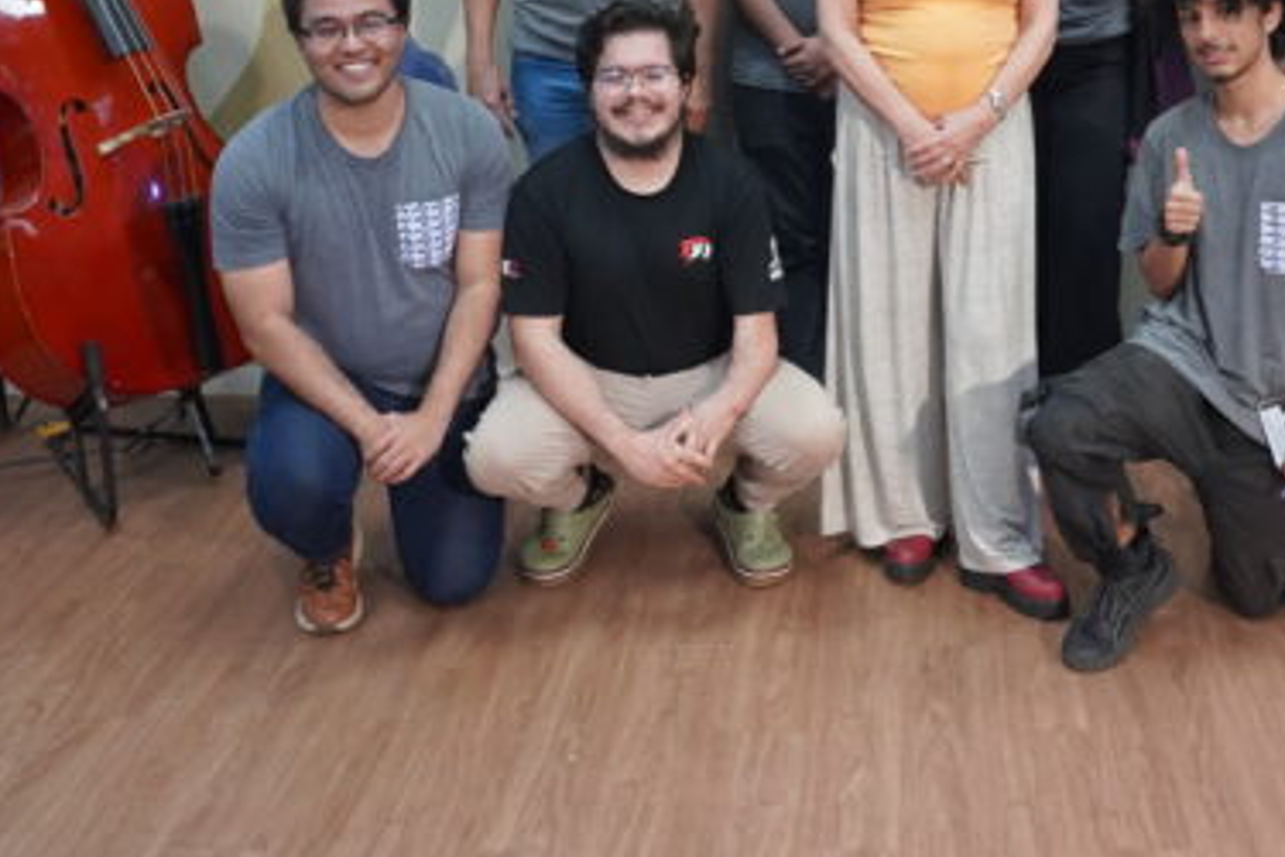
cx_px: 922
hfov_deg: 40.3
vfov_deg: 27.3
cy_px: 127
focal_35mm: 48
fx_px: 1713
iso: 2500
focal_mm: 16
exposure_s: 1/160
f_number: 4
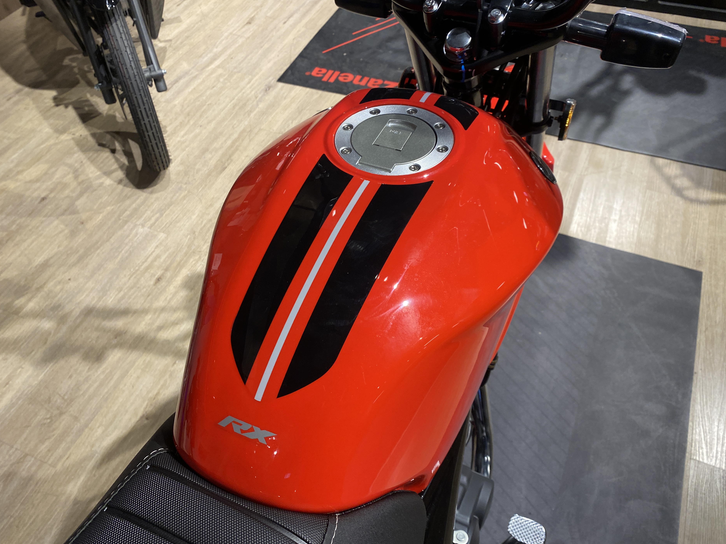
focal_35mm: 28
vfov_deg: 49.7
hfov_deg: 63.4
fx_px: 587
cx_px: 361
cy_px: 260
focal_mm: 4.25
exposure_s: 1/100
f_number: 1.8
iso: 125
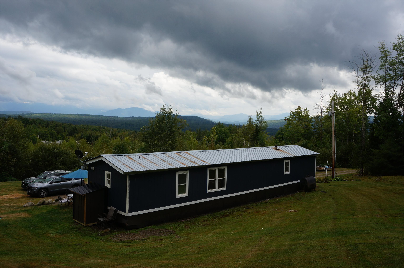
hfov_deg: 62.0
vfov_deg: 43.5
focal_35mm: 30
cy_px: 134
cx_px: 202
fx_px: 336
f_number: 13
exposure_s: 1/100
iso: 100
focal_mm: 20
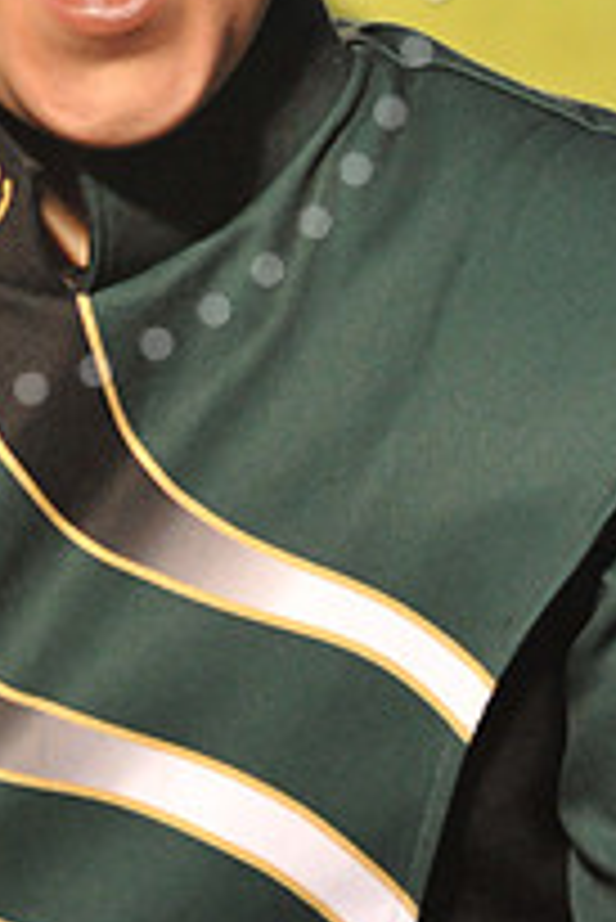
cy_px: -135
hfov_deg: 6.1
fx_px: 5790
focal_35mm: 226
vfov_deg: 9.0
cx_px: -81
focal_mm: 80
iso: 5000
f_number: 5.6
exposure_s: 1/125
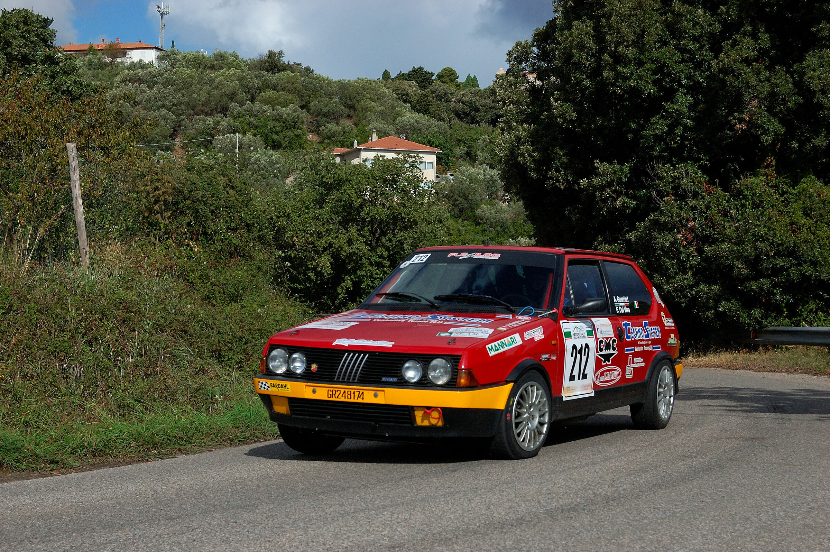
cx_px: 415
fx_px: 1313
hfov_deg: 35.1
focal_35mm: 57
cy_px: 276
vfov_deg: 23.7
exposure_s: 1/1600
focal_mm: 38
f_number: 7.1
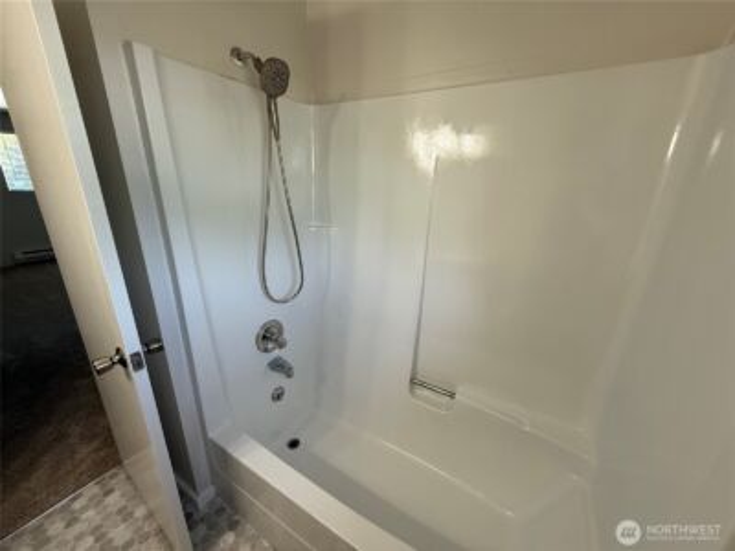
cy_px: 276
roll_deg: -0.6
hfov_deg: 102.1
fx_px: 297
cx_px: 368
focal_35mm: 14
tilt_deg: -17.1
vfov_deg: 85.7
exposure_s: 1/120
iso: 160
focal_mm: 2.22
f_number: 2.2
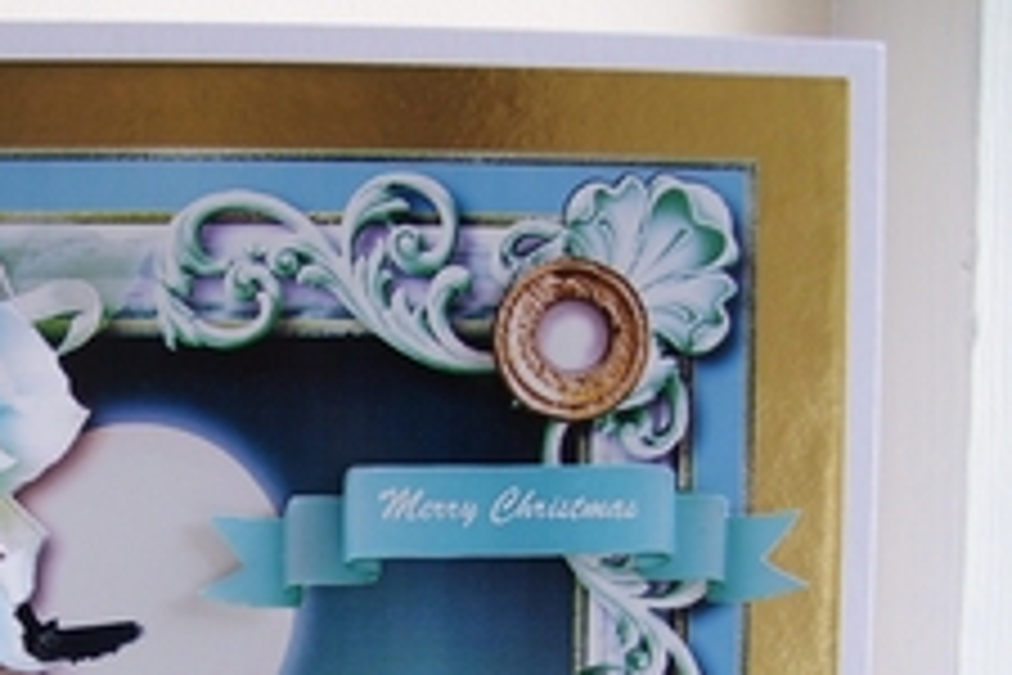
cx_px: 54
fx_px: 2108
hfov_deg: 25.9
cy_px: 754
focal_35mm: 75
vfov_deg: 17.5
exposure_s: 1/60
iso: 80
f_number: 2.7
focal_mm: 6
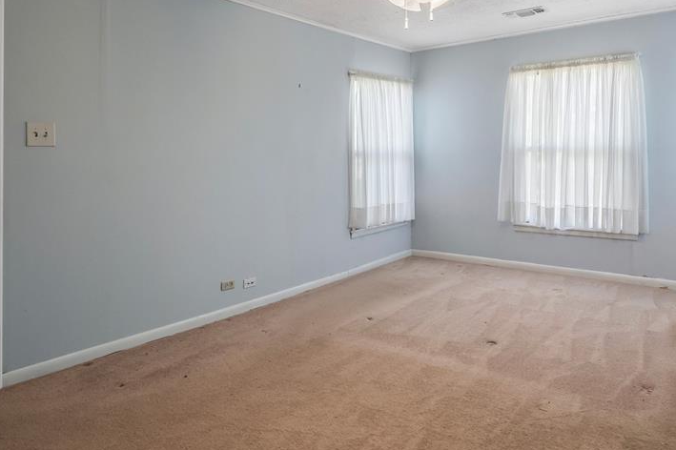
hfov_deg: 69.1
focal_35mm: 26
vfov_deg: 49.1
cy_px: 170
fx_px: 488
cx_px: 387
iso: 800
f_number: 8
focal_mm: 18
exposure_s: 1/25
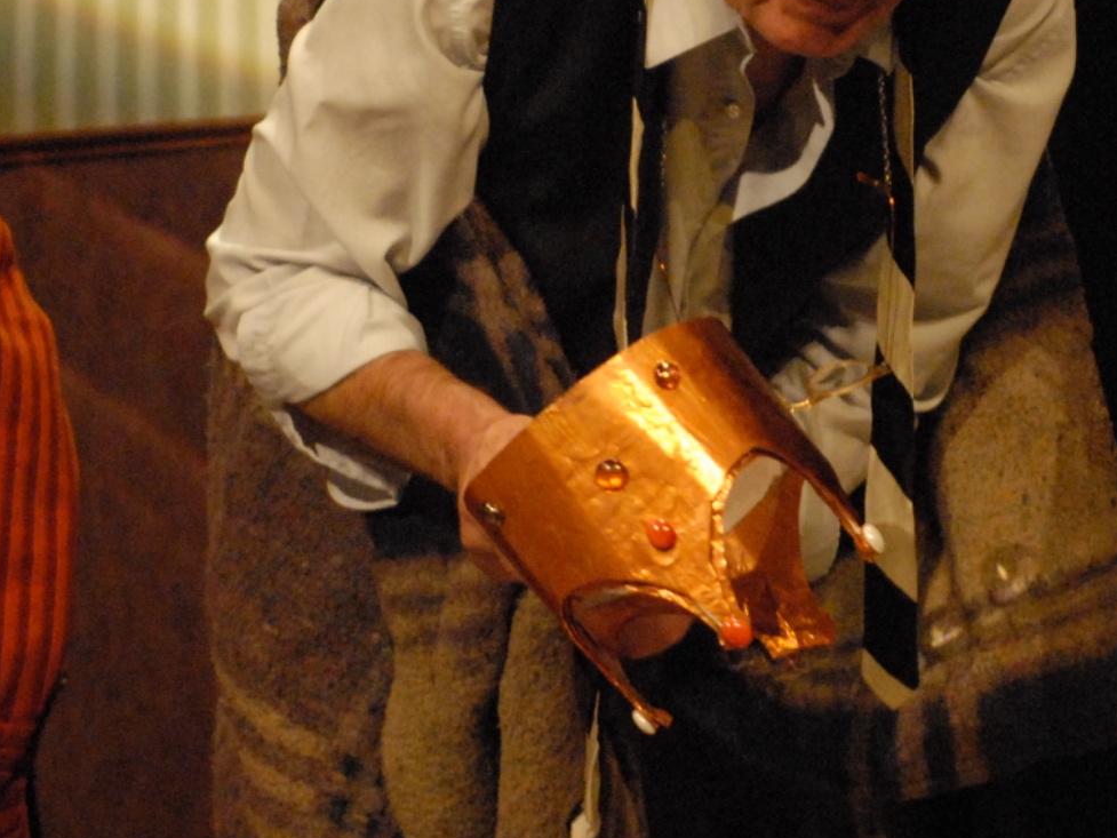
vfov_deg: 2.0
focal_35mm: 739
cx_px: 696
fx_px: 23849
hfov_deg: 2.7
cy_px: 228
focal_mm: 200
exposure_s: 1/125
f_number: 2.8
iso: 1600
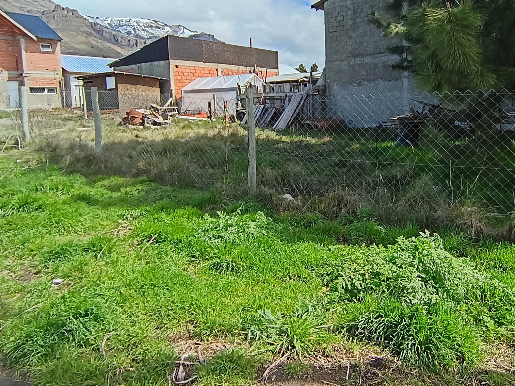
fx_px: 327
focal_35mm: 22
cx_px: 316
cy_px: 132
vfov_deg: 59.8
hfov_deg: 75.3
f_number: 2.2
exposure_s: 1/789
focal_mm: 1.64
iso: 106
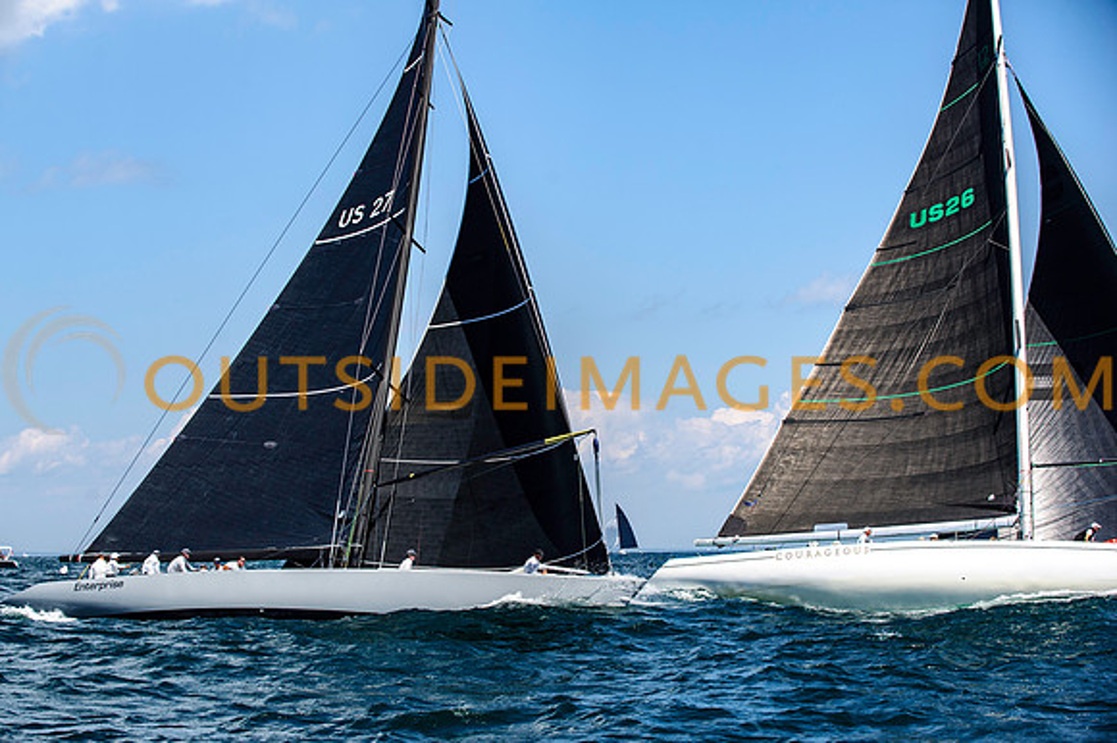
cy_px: 390
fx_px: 2604
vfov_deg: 16.2
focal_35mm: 84
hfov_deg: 24.2
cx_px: 531
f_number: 5
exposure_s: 1/1600
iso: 320
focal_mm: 80
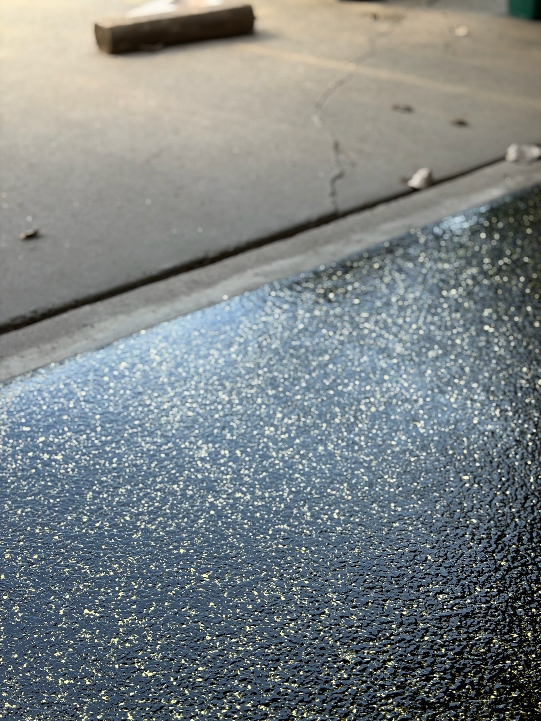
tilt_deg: -31.1
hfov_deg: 30.3
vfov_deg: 39.7
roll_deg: -0.4
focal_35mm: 48
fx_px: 1000
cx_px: 270
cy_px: 360
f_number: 1.78
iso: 64
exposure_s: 1/394
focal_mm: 6.76
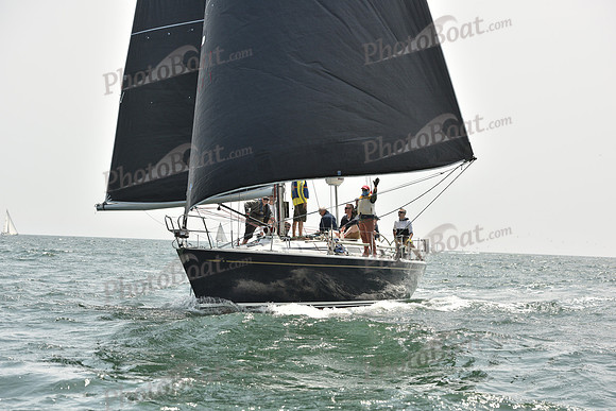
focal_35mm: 95
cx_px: 308
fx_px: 1626
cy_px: 206
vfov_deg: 14.4
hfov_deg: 21.5
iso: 400
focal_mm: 95
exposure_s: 1/1600
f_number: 6.3
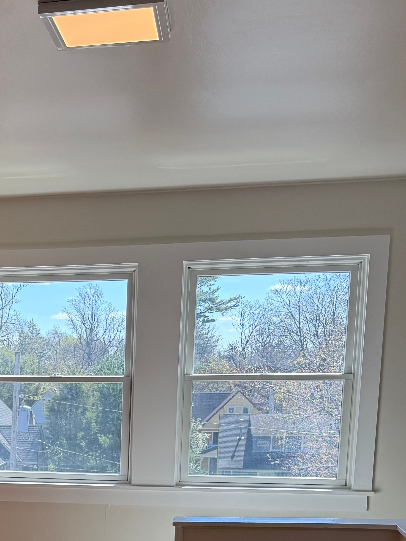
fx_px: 907
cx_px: -4
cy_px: 525
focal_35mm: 58
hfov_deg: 24.1
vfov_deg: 31.1
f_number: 1.78
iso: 100
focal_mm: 6.76
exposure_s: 1/514
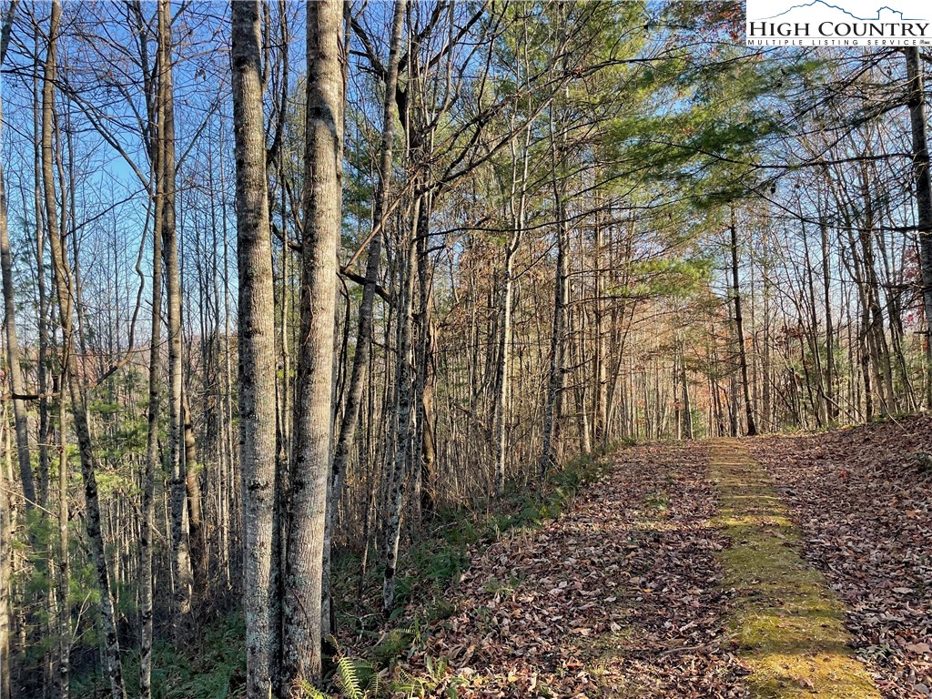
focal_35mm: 26
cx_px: 466
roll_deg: +0.2
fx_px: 700
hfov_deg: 67.3
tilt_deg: +2.2
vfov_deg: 53.1
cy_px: 350
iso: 32
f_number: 1.6
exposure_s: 1/388
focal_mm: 4.2
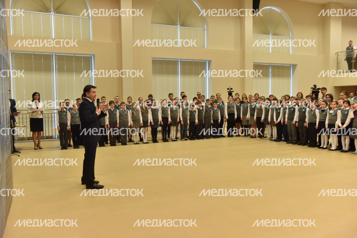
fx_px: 337
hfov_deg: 55.8
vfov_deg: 38.9
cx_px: 178
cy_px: 119
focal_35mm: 34
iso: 2500
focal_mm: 34
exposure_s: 1/160
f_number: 4
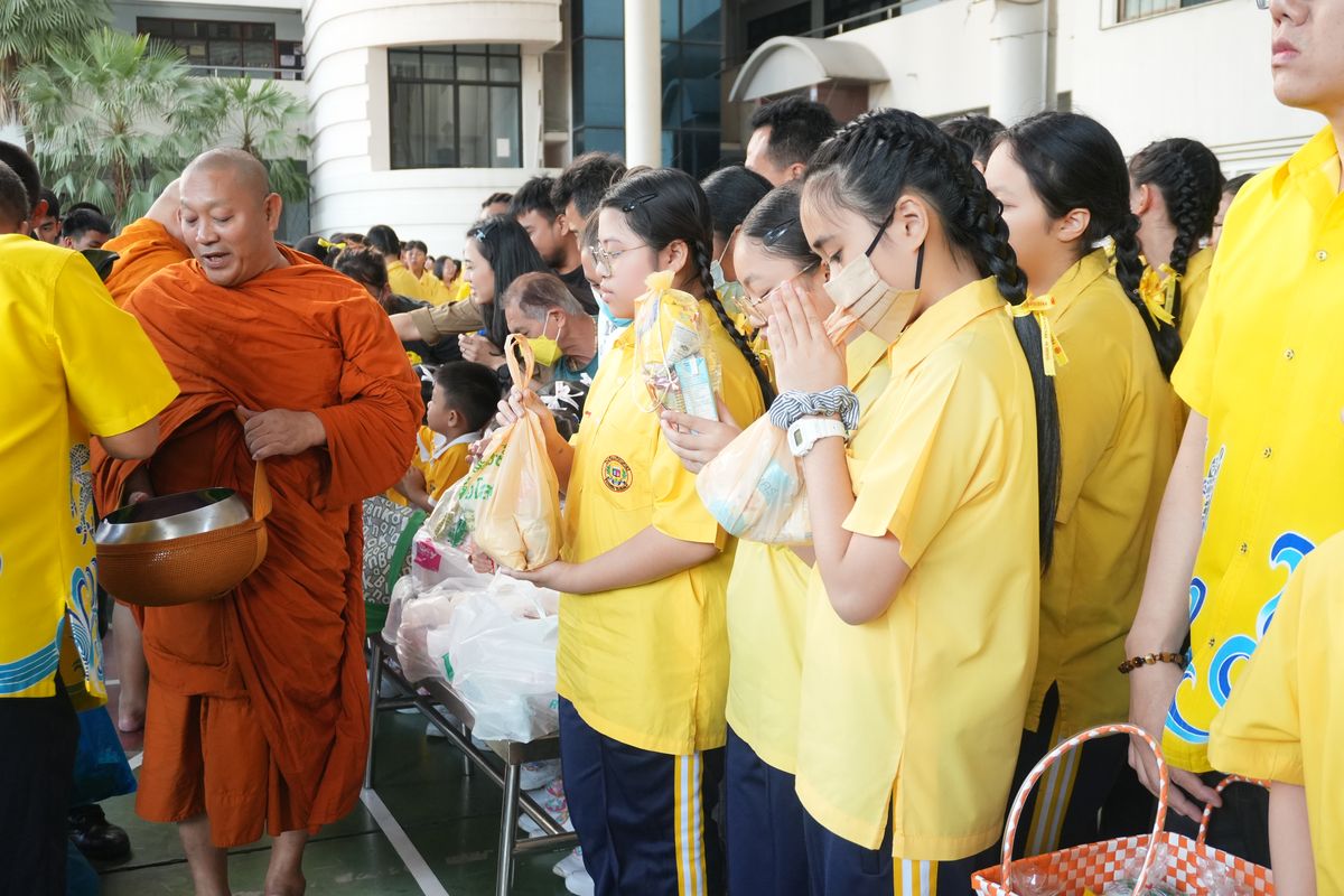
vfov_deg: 34.2
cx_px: 672
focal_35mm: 39
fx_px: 1456
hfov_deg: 49.6
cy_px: 448
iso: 1000
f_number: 4.5
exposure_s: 1/200
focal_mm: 26
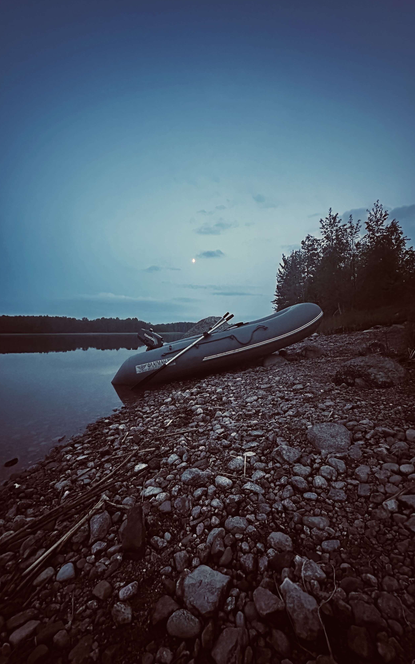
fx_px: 271
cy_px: 331
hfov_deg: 74.8
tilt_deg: +0.3
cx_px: 200
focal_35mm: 15
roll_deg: +0.1
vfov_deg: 101.5
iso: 2500
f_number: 2.2
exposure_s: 1/30
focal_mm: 2.22
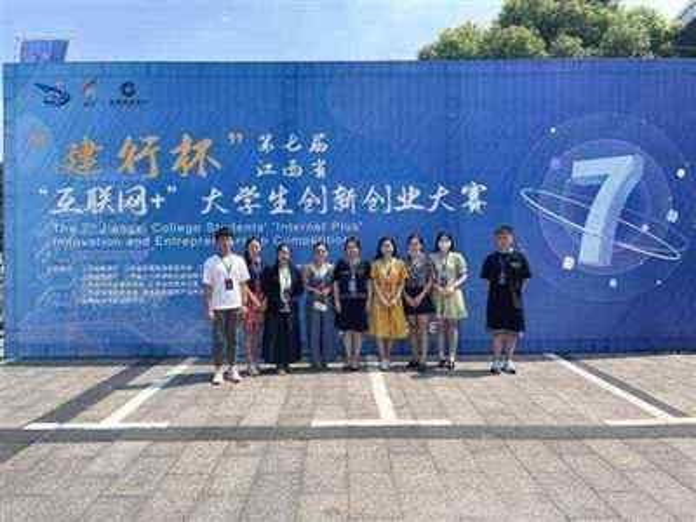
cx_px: 348
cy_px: 261
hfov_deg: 67.3
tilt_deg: -2.7
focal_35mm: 26
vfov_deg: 53.1
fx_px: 523
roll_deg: +0.2
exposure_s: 1/2123
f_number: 1.6
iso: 32
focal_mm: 5.1
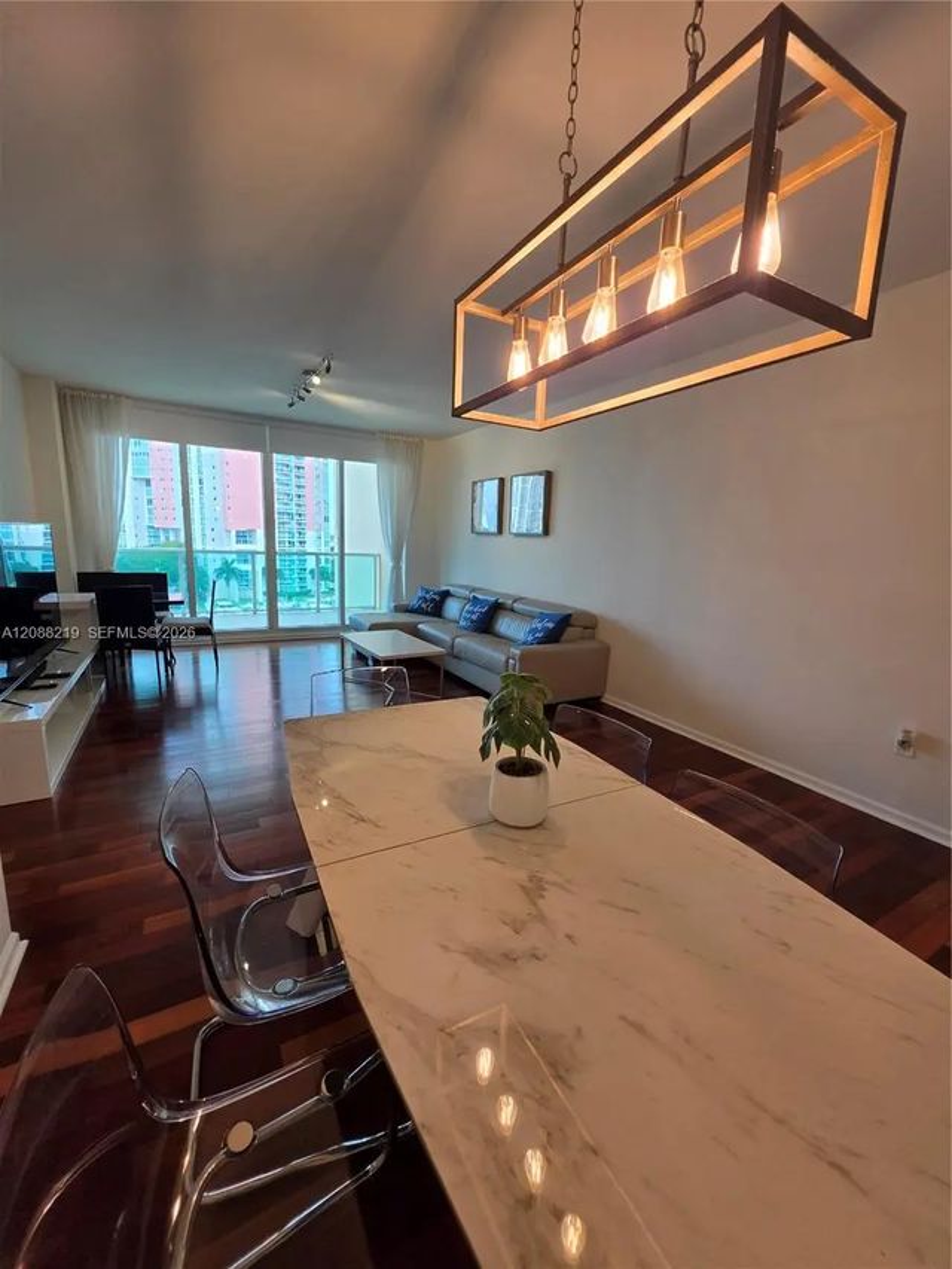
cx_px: 476
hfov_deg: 89.9
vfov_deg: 106.2
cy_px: 634
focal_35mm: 13
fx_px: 477
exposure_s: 1/120
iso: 40
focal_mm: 2.2
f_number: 1.9
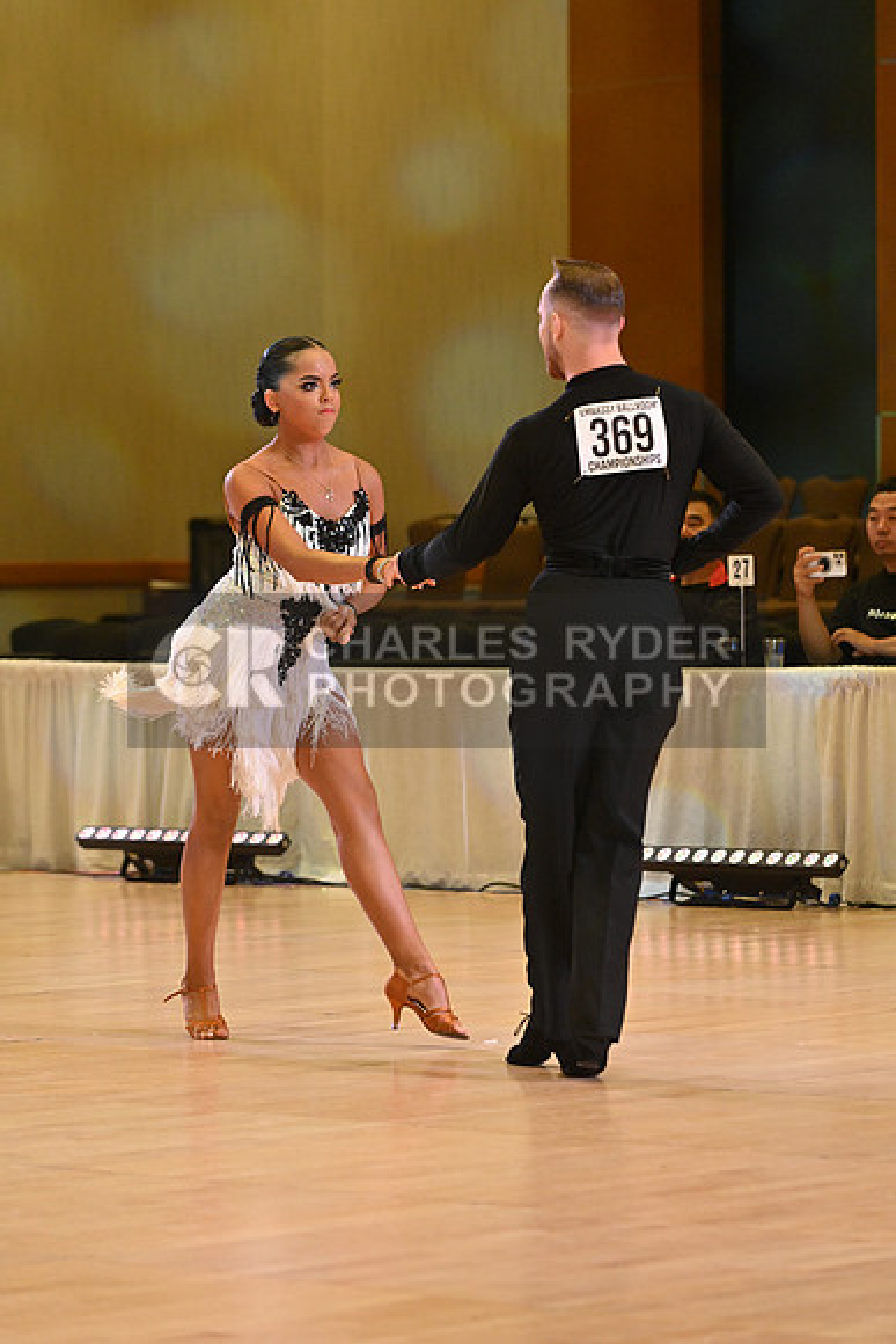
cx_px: 448
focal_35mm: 155
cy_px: 672
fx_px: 5783
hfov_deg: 8.9
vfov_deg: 13.2
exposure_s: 1/400
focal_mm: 155
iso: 4000
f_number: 5.6
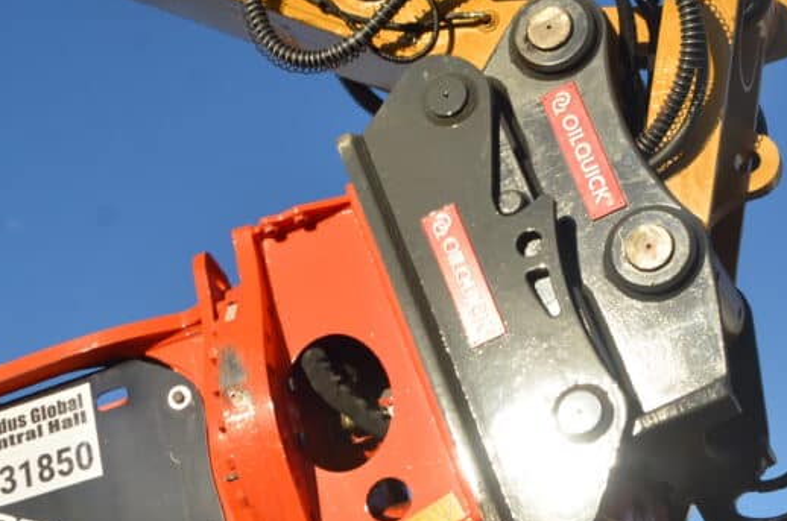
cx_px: 219
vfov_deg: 16.2
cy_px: 437
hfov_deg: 24.3
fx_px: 1811
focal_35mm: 83
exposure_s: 1/320
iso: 100
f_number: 9
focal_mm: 28
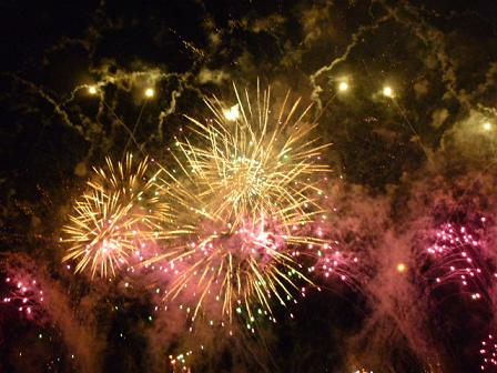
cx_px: 248
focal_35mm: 33
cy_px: 186
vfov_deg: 42.9
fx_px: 474
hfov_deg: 55.4
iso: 640
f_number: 2.8
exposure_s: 1/30
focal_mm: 5.5
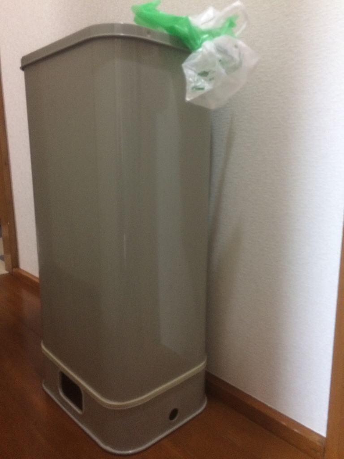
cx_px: 172
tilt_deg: -15.0
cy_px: 230
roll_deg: +1.2
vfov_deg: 61.7
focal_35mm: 29
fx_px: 384
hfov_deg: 48.2
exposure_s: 1/15
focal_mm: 4.15
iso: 250
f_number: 2.2
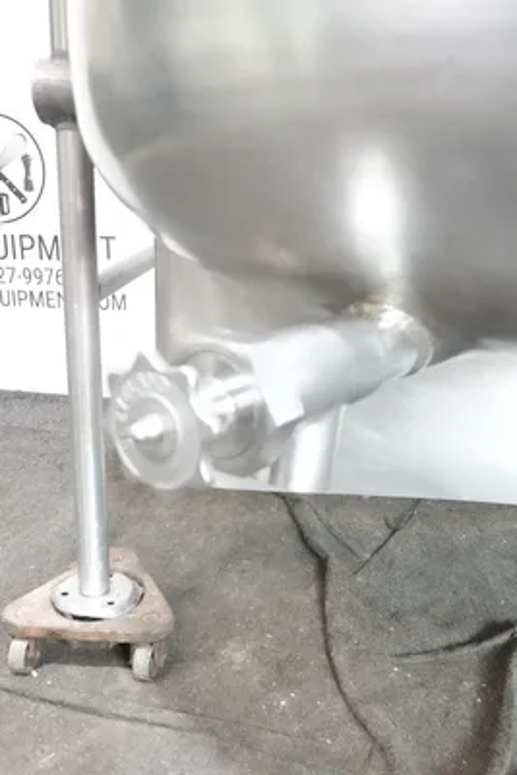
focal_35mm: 35
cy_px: 388
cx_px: 258
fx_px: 753
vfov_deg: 54.4
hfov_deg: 37.9
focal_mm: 13.03
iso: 5000
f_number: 3.5
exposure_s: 1/40
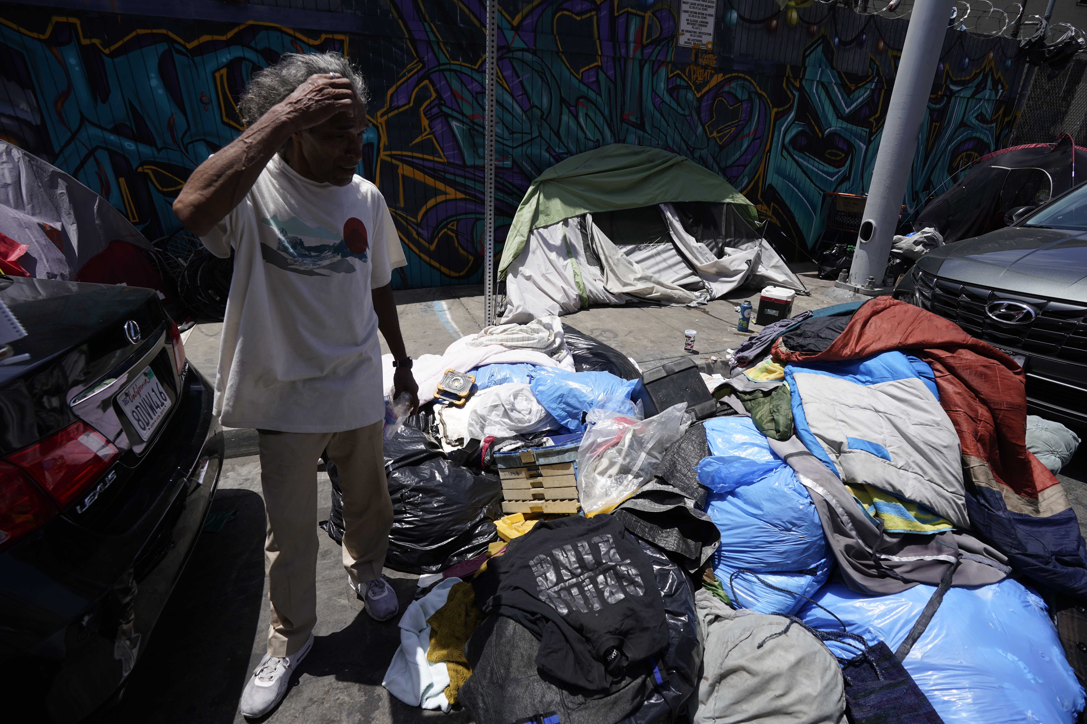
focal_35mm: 16
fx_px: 483
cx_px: 544
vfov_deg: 73.7
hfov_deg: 96.7
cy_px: 362
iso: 160
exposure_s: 1/640
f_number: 6.3
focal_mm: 16
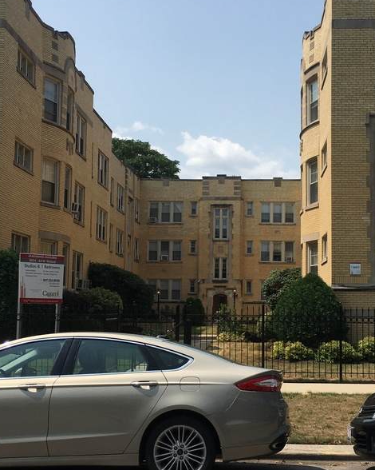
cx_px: 236
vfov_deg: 36.0
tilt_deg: +5.7
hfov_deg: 29.0
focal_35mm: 52
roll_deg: -2.0
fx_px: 722
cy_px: 254
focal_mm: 4.15
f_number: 2.2
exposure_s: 1/2481
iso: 25
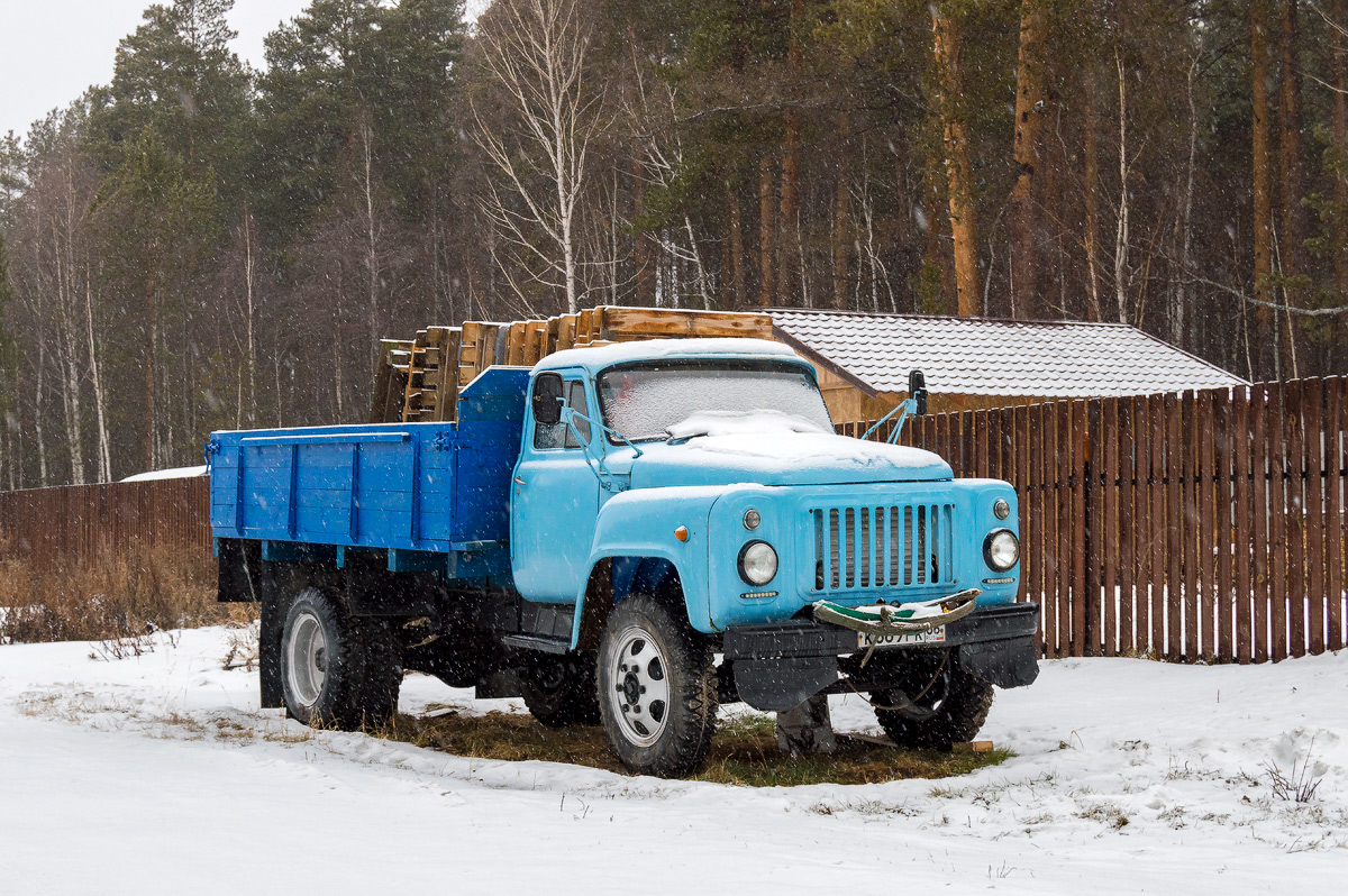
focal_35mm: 52
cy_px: 448
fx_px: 1964
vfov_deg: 25.7
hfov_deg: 37.9
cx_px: 674
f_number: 7.1
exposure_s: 1/160
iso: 400
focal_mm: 35
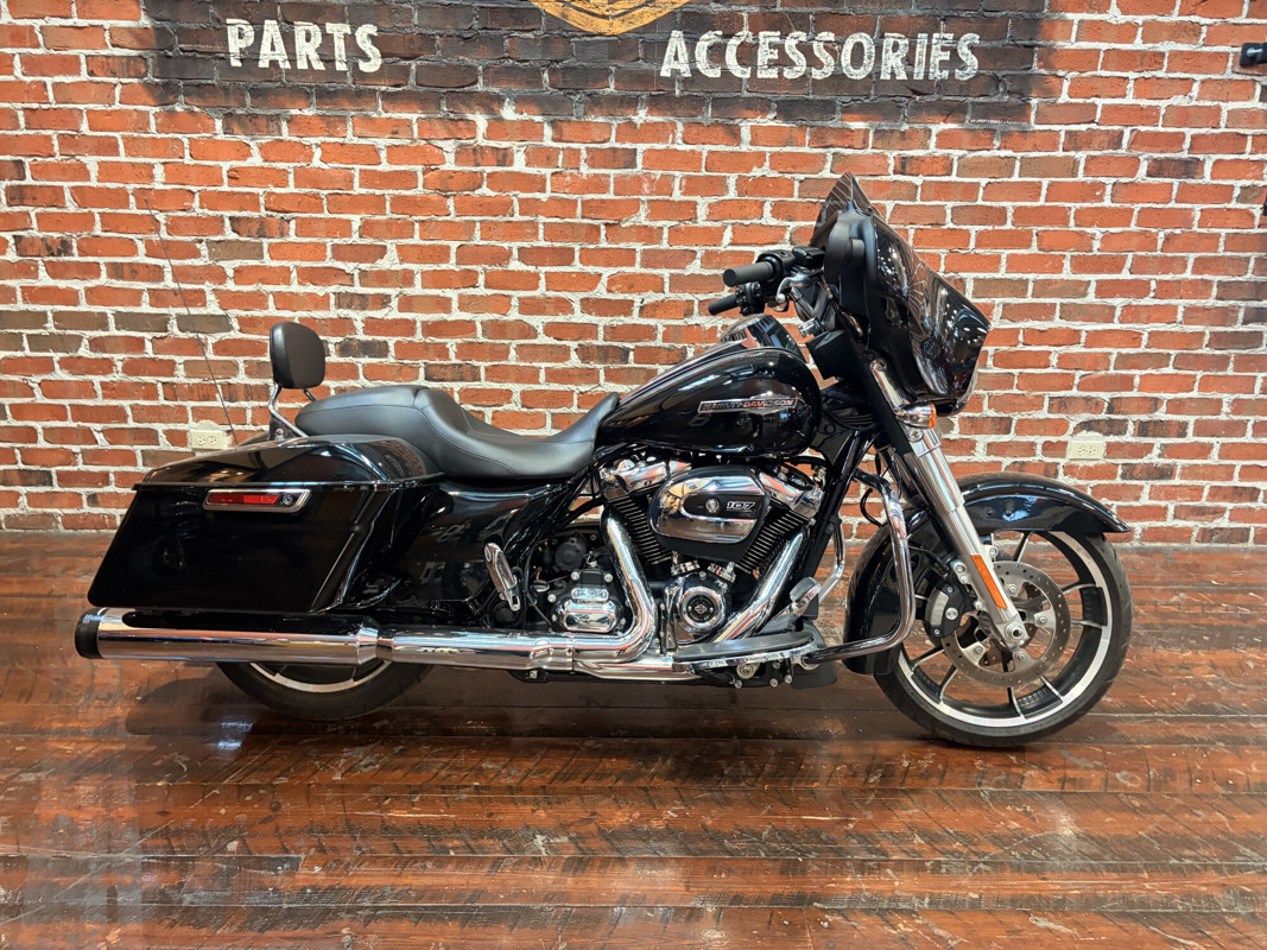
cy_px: 475
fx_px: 952
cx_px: 634
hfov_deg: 67.3
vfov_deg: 53.1
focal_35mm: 26
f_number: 1.6
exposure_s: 1/60
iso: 320
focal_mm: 5.96
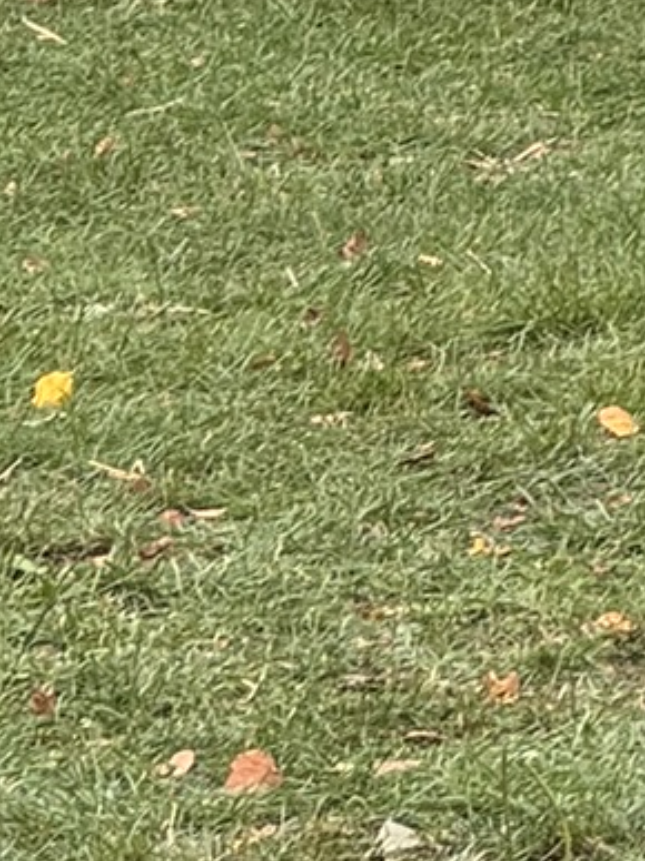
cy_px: -661
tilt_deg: -0.1
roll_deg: +0.5
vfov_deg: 4.8
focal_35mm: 408
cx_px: 1272
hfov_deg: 3.6
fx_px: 10142
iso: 25
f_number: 2.8
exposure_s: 1/198
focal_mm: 9
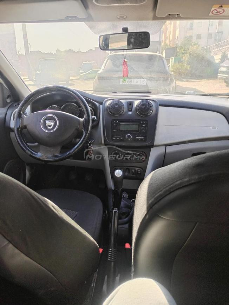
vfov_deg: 67.3
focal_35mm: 26
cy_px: 152
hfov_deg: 53.1
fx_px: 229
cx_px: 114
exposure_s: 1/117
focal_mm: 4.75
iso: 100
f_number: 1.8
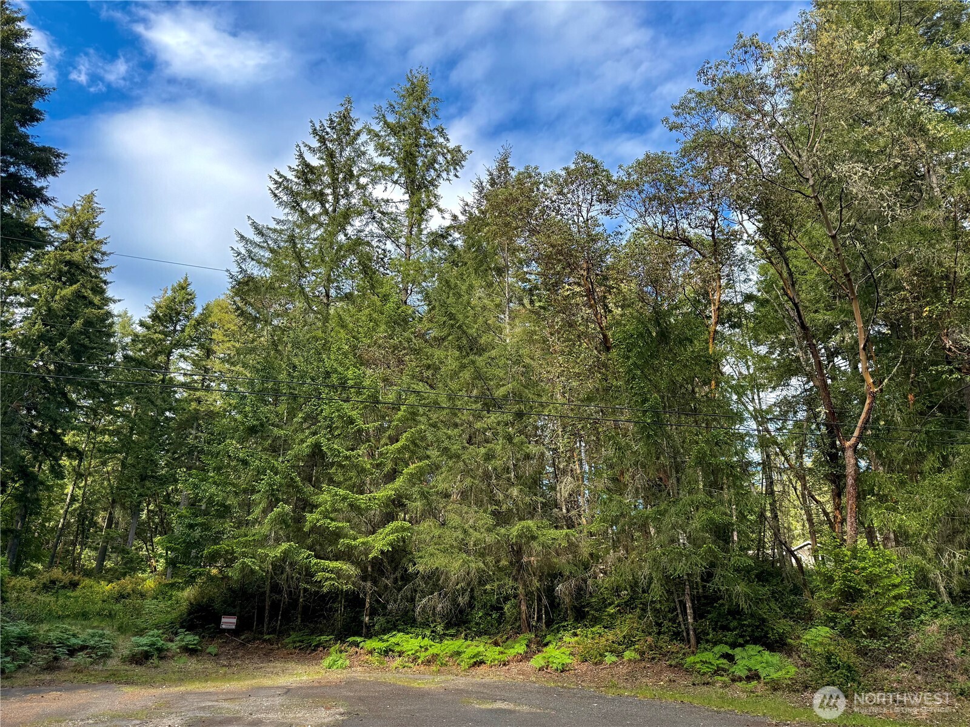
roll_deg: -0.5
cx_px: 485
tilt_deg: +24.5
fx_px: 673
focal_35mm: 24
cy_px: 364
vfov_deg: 56.8
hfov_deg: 71.6
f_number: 1.78
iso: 100
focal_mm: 6.76
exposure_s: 1/1855
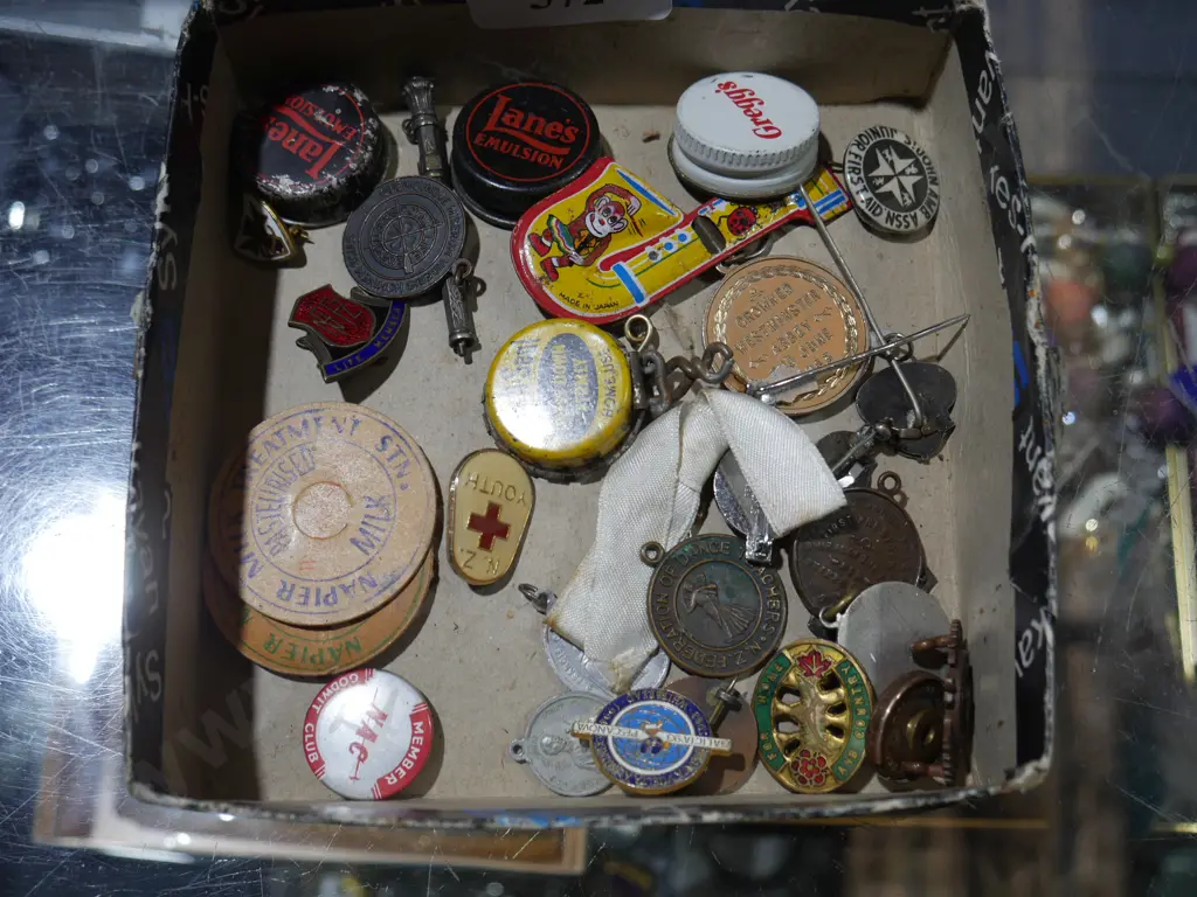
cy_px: 448
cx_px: 598
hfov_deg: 42.9
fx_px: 1521
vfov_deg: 32.9
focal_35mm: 44
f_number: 4.7
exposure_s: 1/100
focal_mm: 22
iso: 200
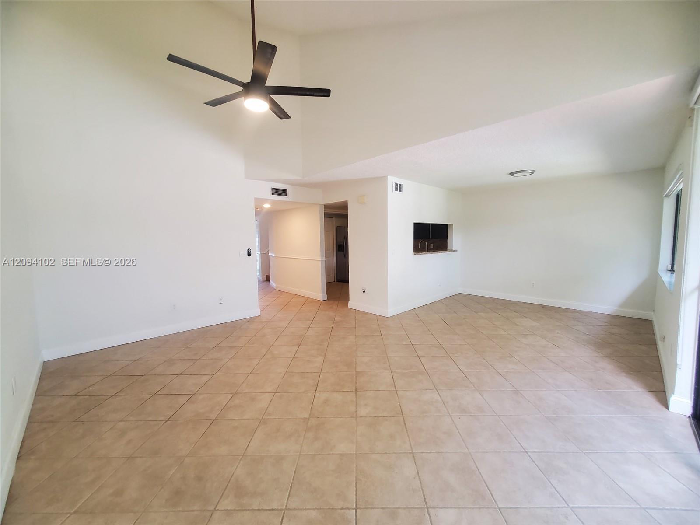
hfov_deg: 106.2
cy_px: 262
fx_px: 263
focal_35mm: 13
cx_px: 350
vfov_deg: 89.9
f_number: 2.2
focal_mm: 1.8
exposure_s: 1/60
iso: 200
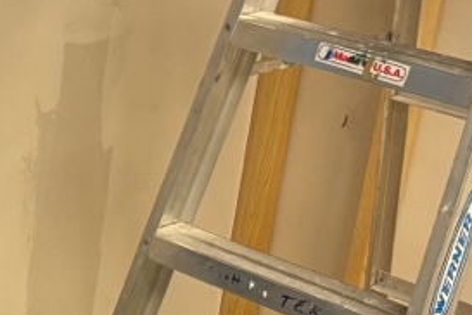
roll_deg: -3.1
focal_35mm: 117
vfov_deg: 11.7
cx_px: -197
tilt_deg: -23.2
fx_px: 1534
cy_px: 270
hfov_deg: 16.2
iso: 250
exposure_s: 1/60
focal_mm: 6.86
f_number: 1.78
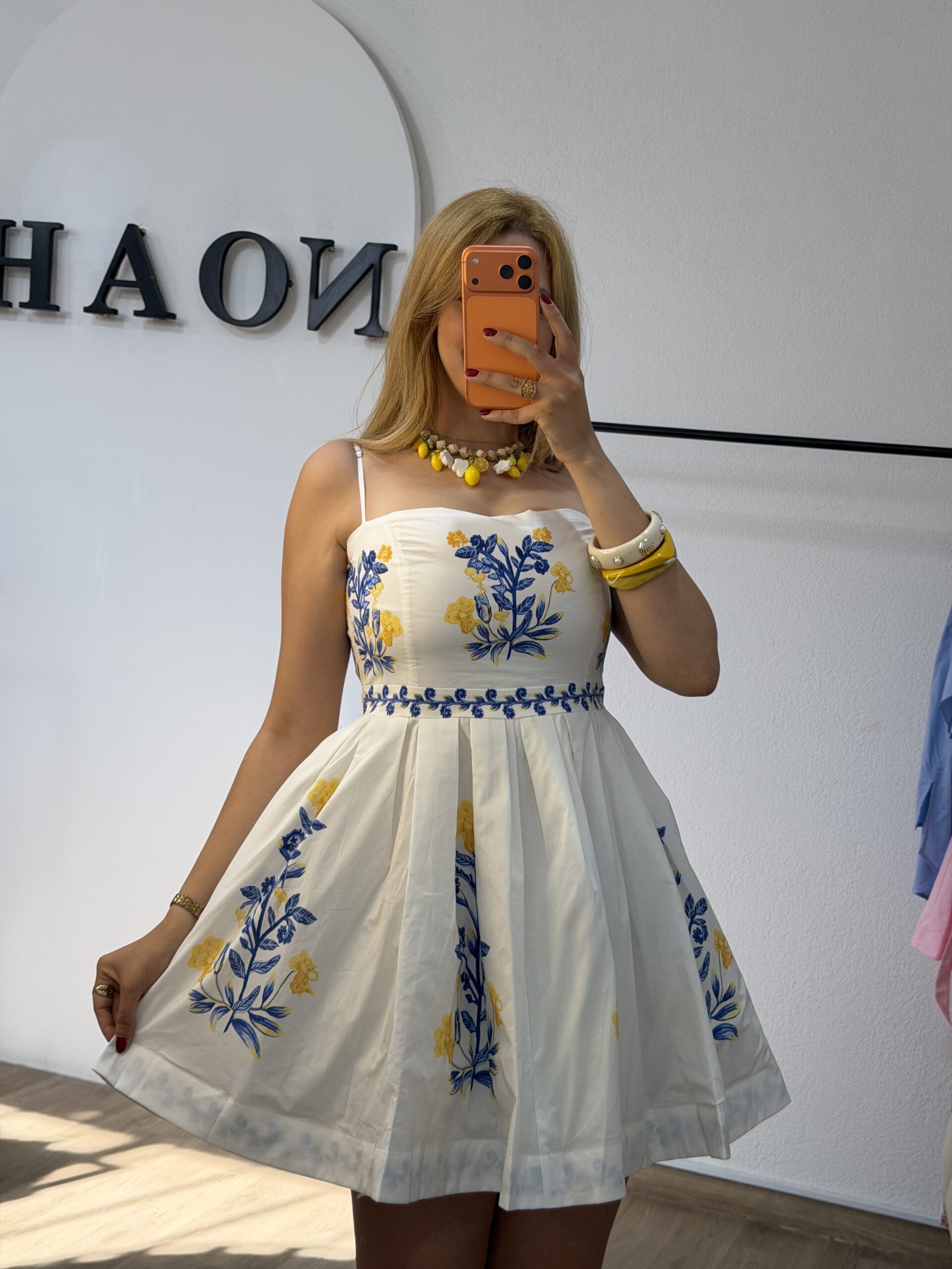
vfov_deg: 39.7
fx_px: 1760
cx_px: 476
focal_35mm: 48
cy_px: 634
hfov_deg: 30.3
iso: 64
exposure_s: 1/169
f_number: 1.78
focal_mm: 6.76
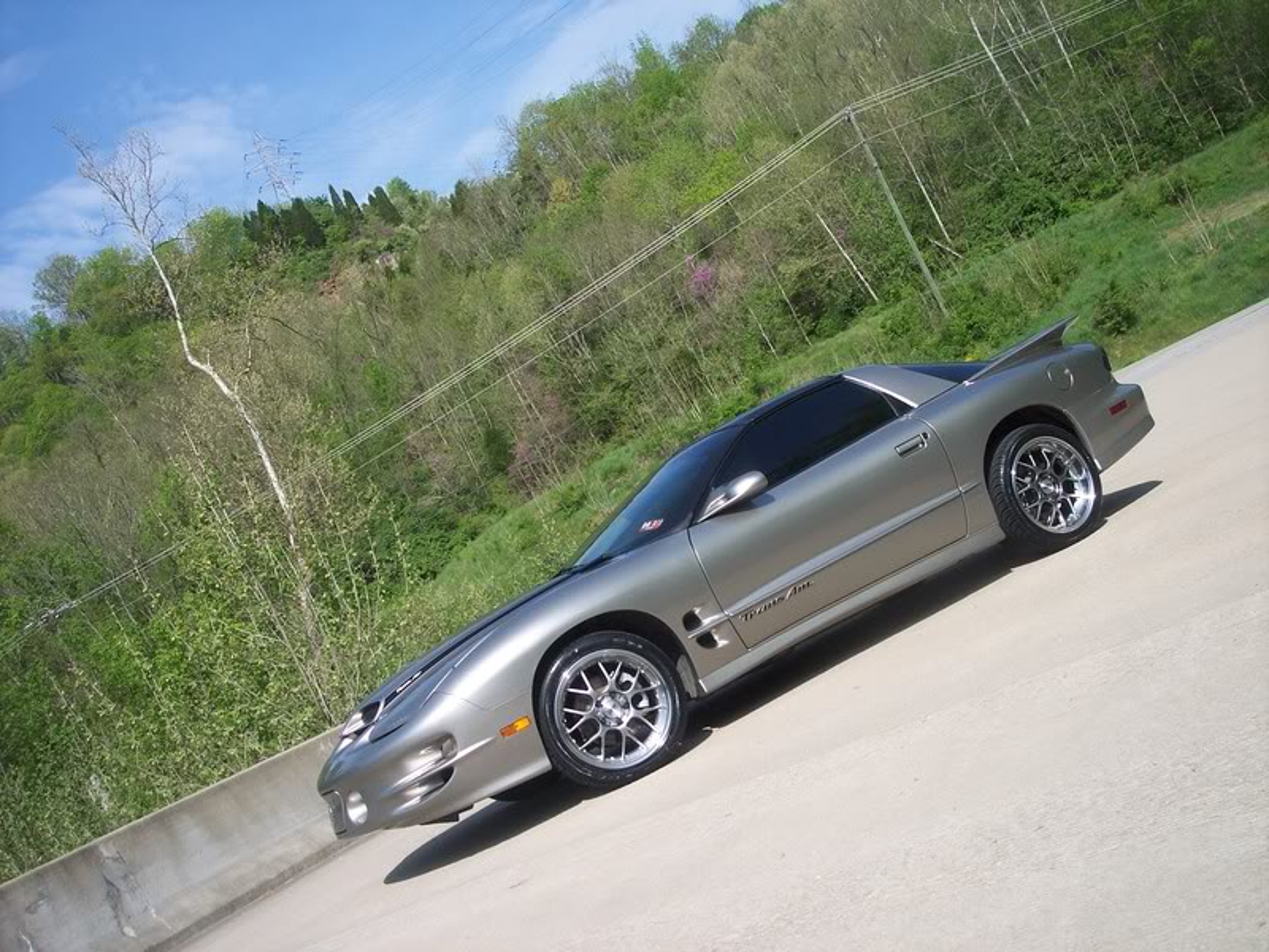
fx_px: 1430
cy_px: 476
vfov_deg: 36.8
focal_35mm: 39
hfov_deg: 47.9
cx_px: 634
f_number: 4
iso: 100
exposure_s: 1/750
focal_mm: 8
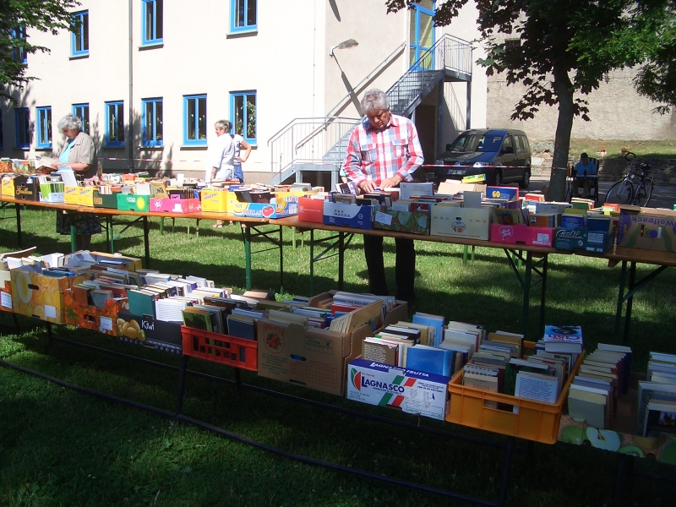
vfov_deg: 40.7
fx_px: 683
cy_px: 254
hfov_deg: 52.6
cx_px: 338
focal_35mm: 35
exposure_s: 1/500
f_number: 4.3
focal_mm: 5.8
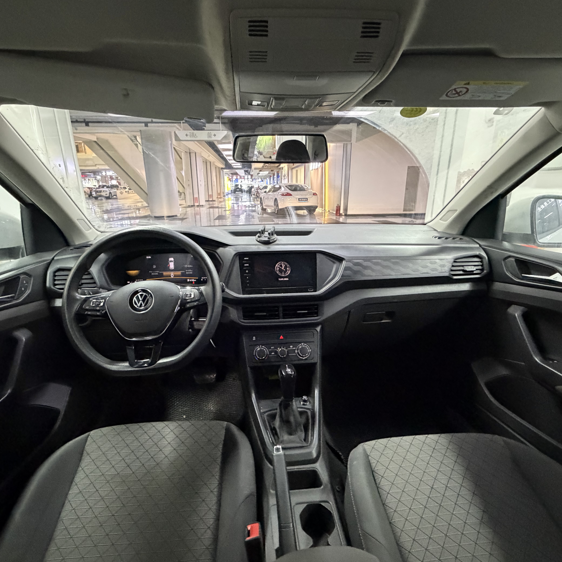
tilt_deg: -17.7
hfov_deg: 83.9
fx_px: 312
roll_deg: +0.5
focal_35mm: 17
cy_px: 283
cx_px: 273
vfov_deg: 84.0
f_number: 2.2
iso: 800
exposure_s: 1/49
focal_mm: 2.22
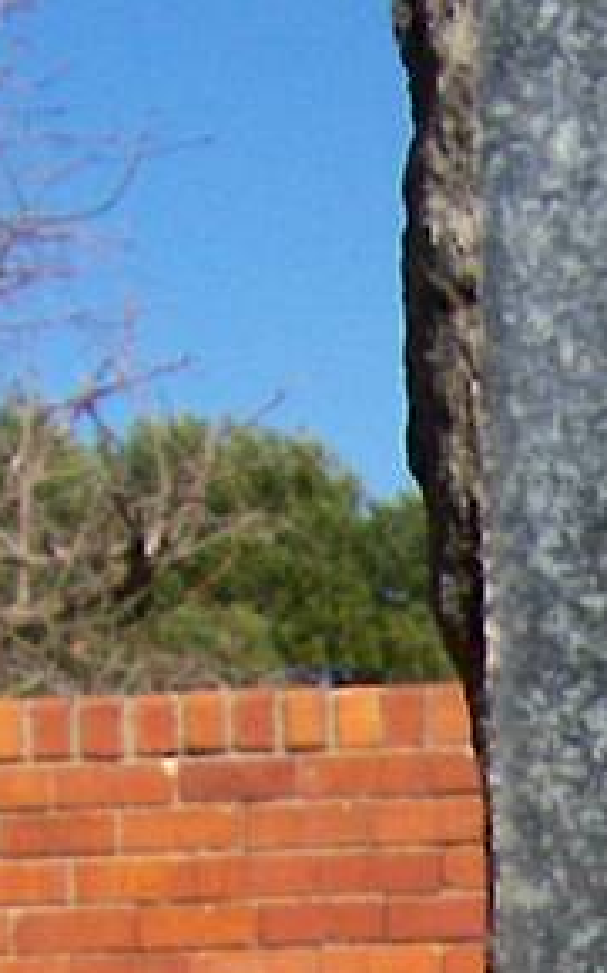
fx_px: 5484
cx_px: 1573
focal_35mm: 207
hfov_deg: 6.0
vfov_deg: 9.5
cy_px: 1876
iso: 80
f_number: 5.1
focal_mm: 5.6
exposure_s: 1/451
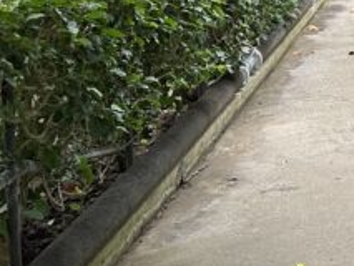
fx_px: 921
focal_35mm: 90
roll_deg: +1.4
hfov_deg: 20.9
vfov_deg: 14.4
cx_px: 372
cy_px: -223
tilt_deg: +7.2
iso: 250
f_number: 1.78
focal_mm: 6.86
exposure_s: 1/79
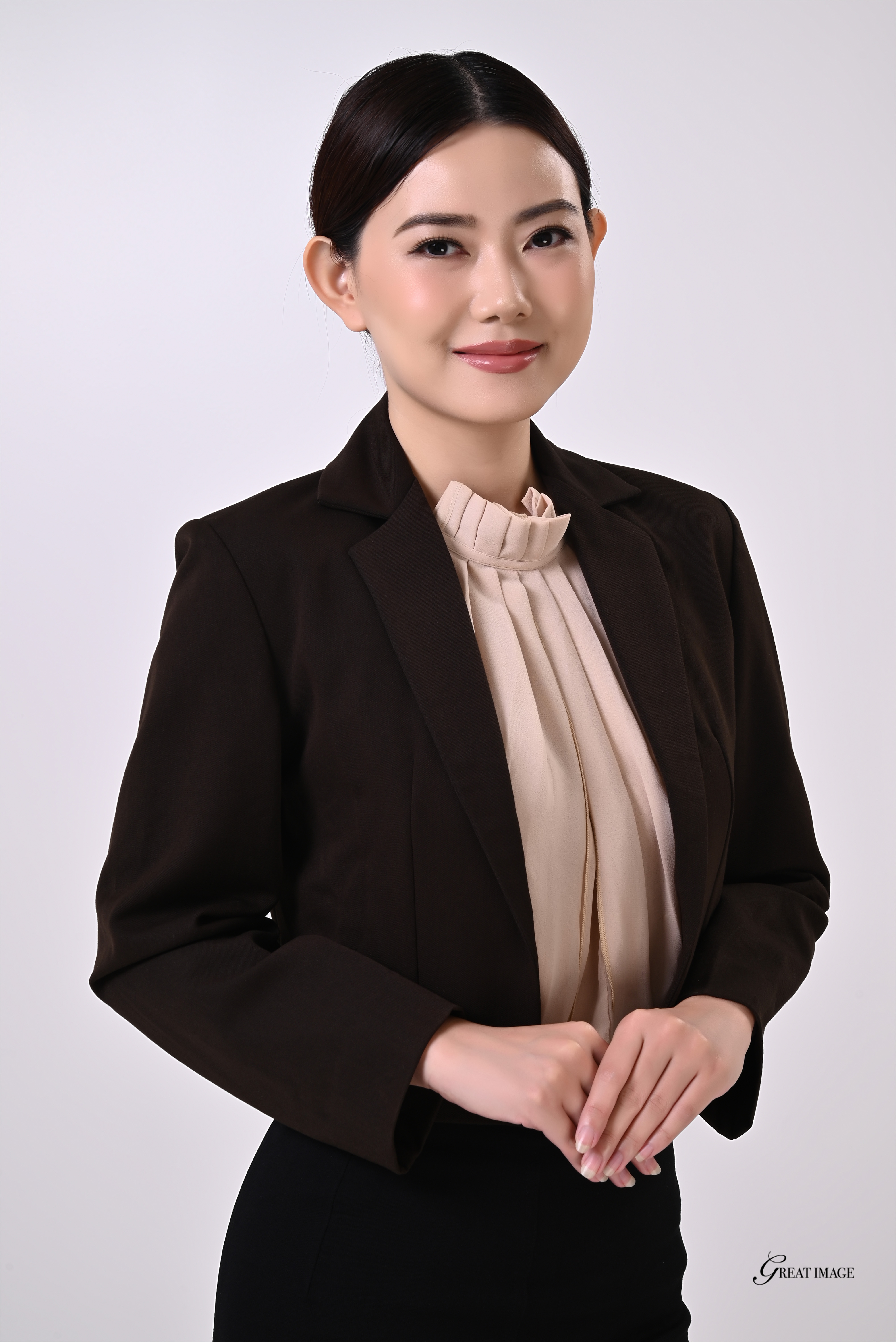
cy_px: 671
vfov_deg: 27.0
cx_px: 448
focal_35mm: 75
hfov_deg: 18.2
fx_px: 2797
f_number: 11
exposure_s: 1/125
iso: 100
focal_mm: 75
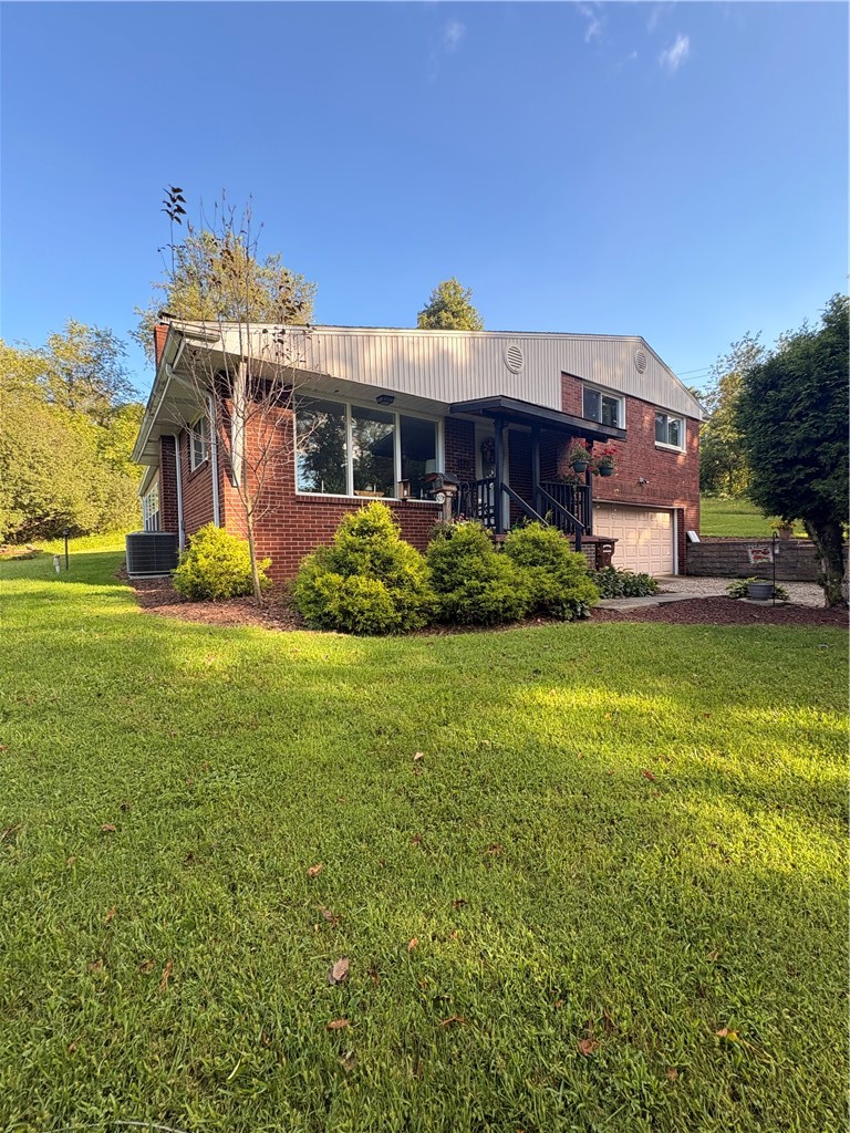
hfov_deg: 85.7
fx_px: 458
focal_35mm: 14
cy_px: 566
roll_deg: +0.5
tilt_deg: -0.6
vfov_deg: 102.1
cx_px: 425
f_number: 2.2
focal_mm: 2.22
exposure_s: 1/240
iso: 64
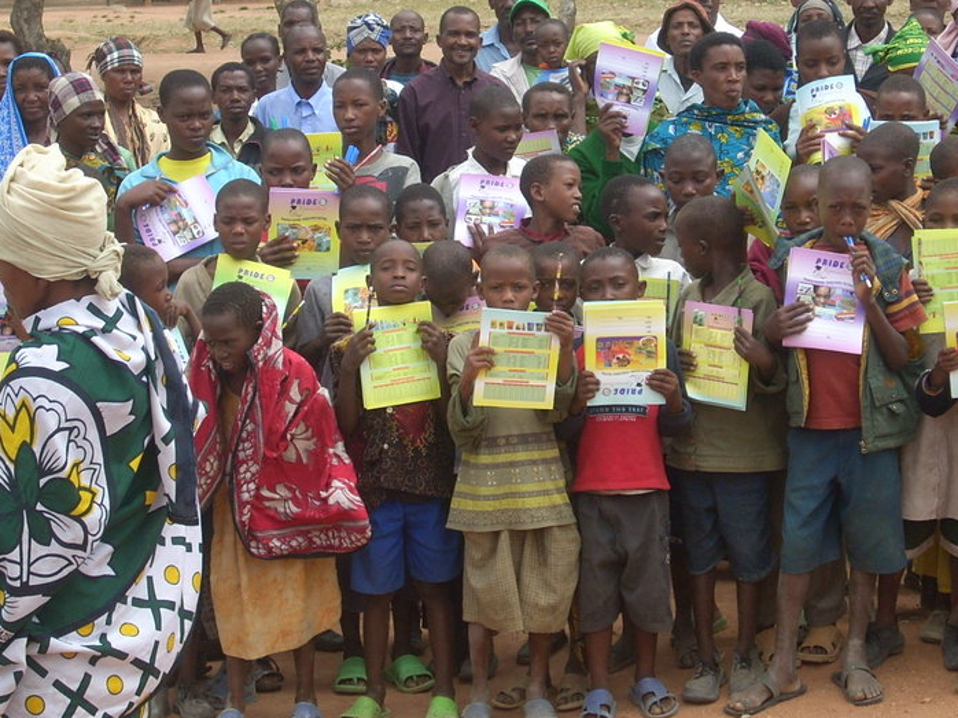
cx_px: 605
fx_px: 3126
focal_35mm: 113
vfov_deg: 13.1
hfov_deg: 17.4
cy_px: 214
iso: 64
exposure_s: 1/338
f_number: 4.2
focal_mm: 12.8
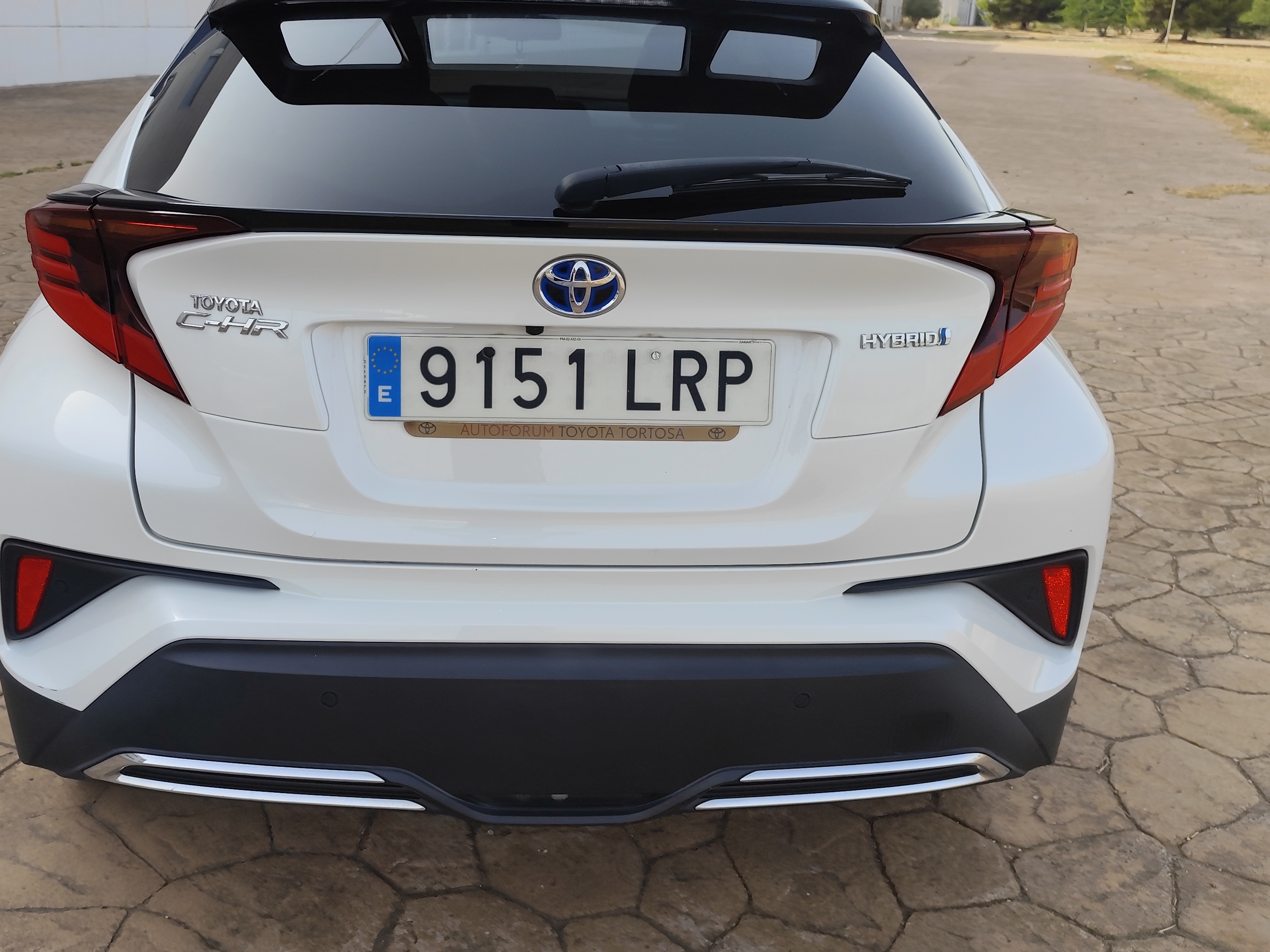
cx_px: 530
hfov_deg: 55.1
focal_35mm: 33
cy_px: 421
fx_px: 1211
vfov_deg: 42.9
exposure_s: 1/699
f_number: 1.65
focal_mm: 6.14
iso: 50
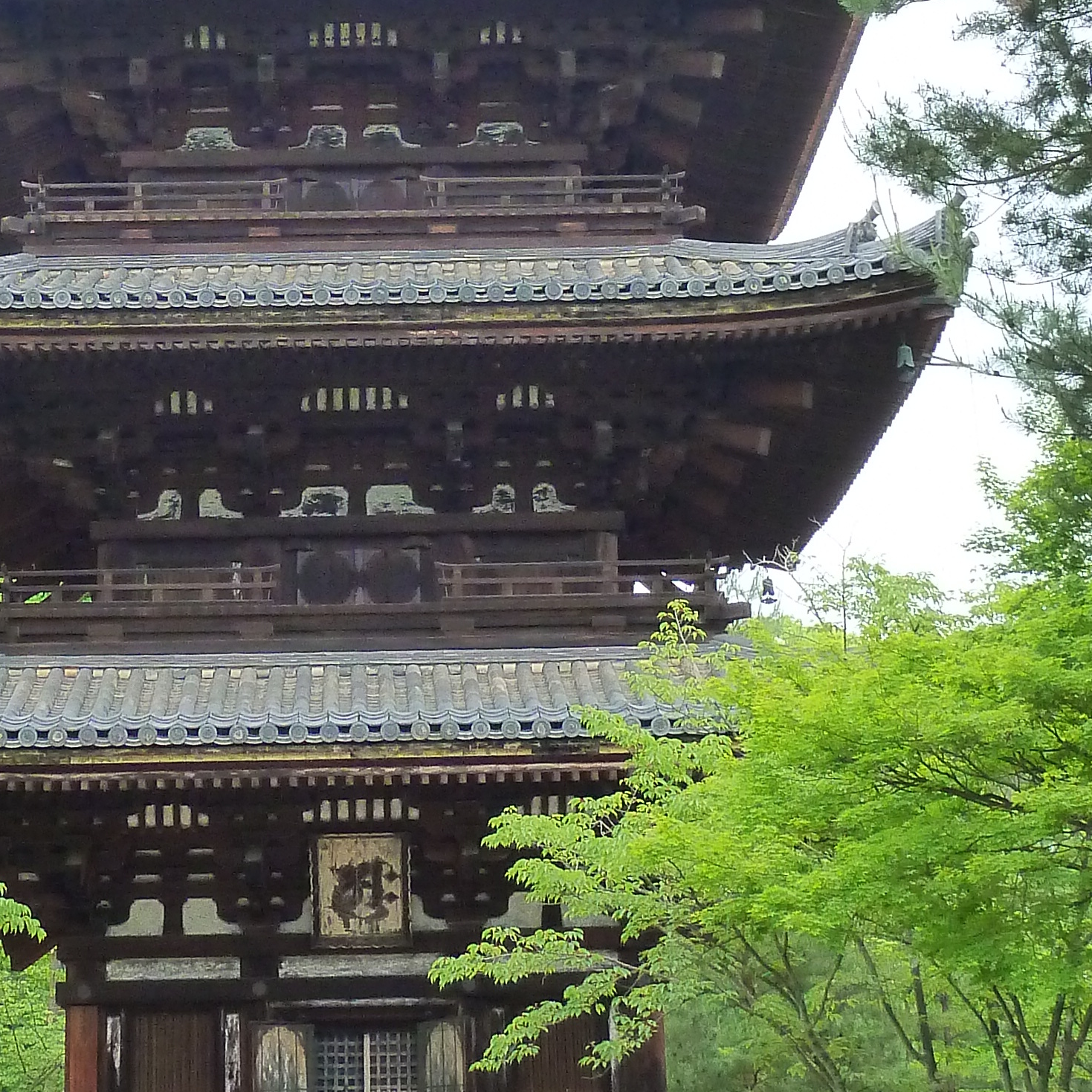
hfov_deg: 22.4
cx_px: 424
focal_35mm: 77
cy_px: 100
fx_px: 2748
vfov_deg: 21.9
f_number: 4
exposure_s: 1/125
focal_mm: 5.3
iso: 200
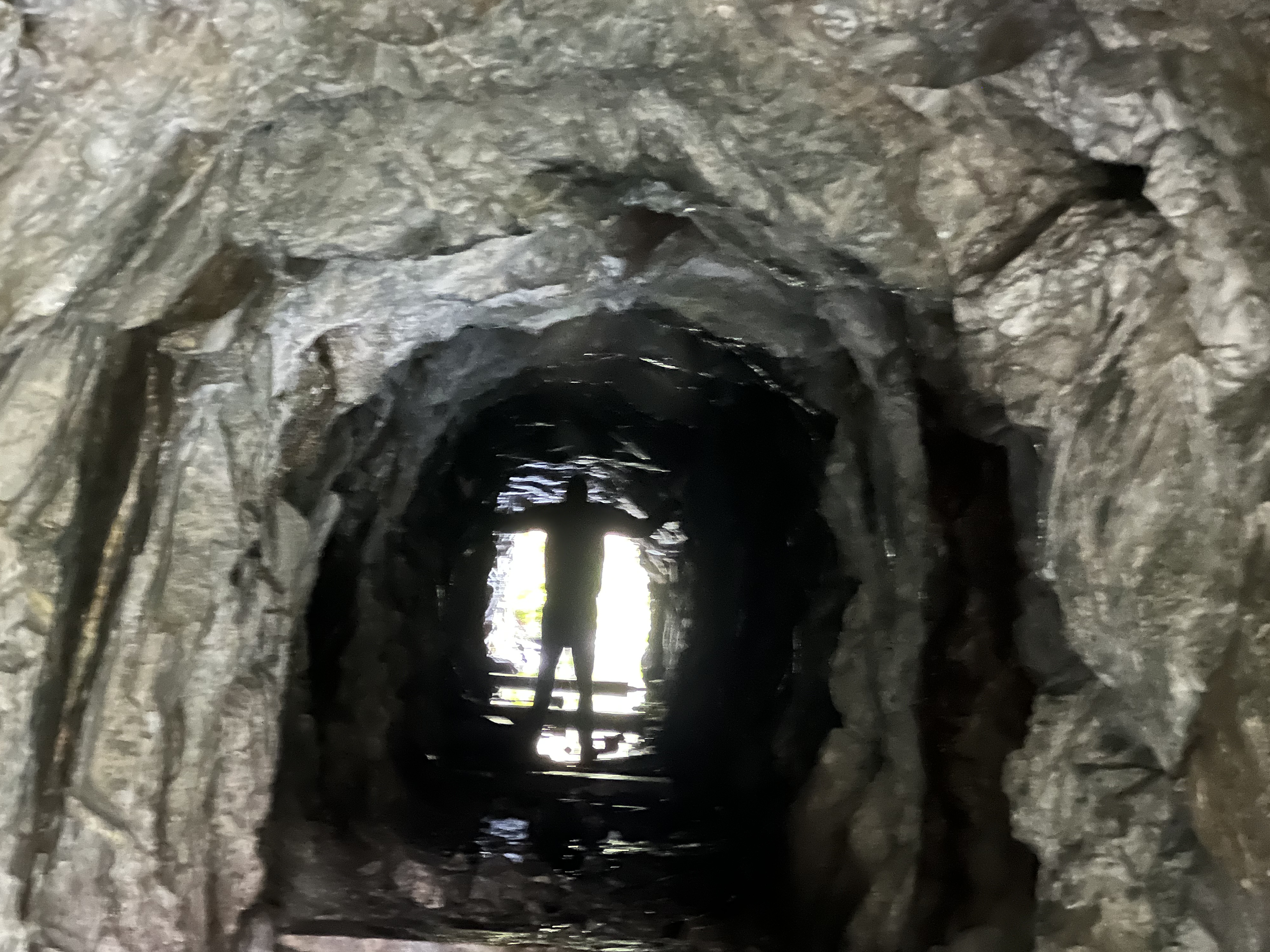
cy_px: 478
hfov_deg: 25.0
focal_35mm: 78
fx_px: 2862
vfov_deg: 18.9
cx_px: 642
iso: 1250
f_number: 2.8
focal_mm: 9
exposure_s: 1/4
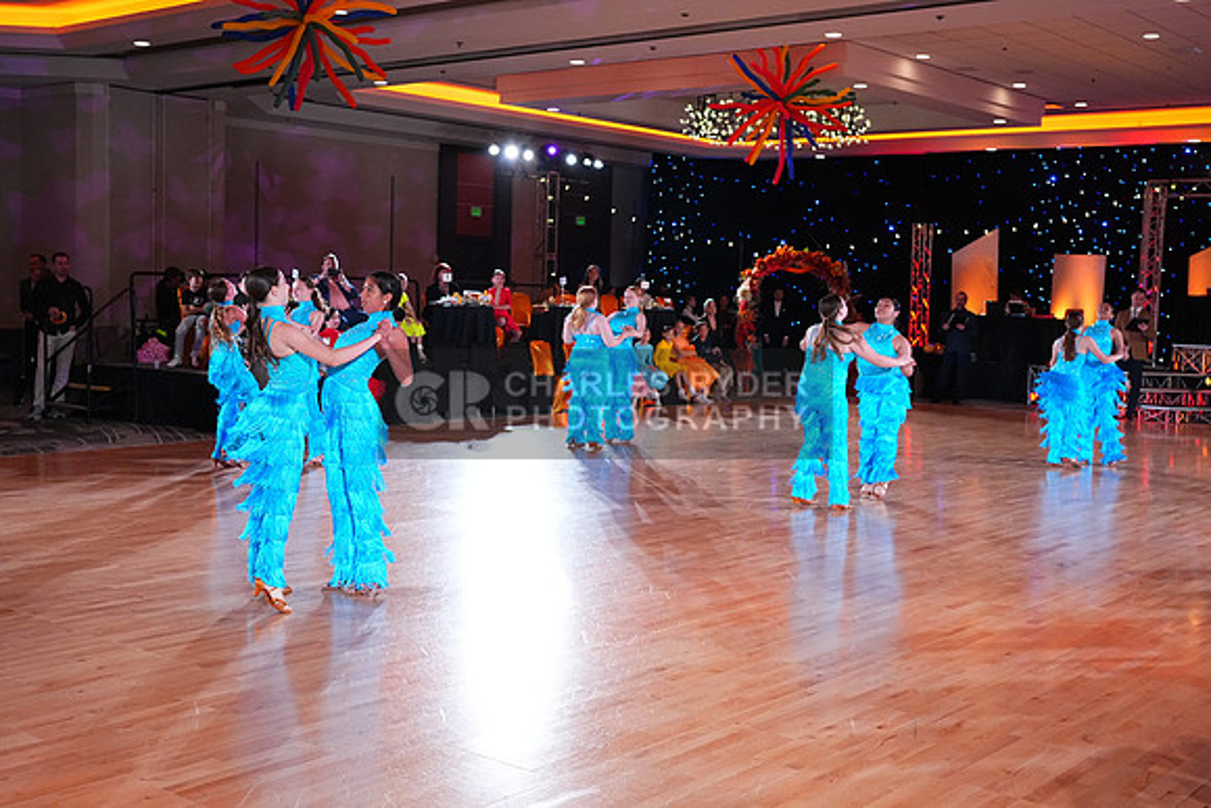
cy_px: 404
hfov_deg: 48.4
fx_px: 1346
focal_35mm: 40
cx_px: 606
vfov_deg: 33.4
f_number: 5.6
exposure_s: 1/400
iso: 5000
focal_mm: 40
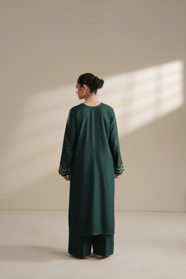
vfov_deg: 33.4
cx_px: 93
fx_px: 465
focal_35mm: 60
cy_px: 140
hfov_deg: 22.6
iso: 500
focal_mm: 60
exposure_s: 1/250
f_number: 3.2
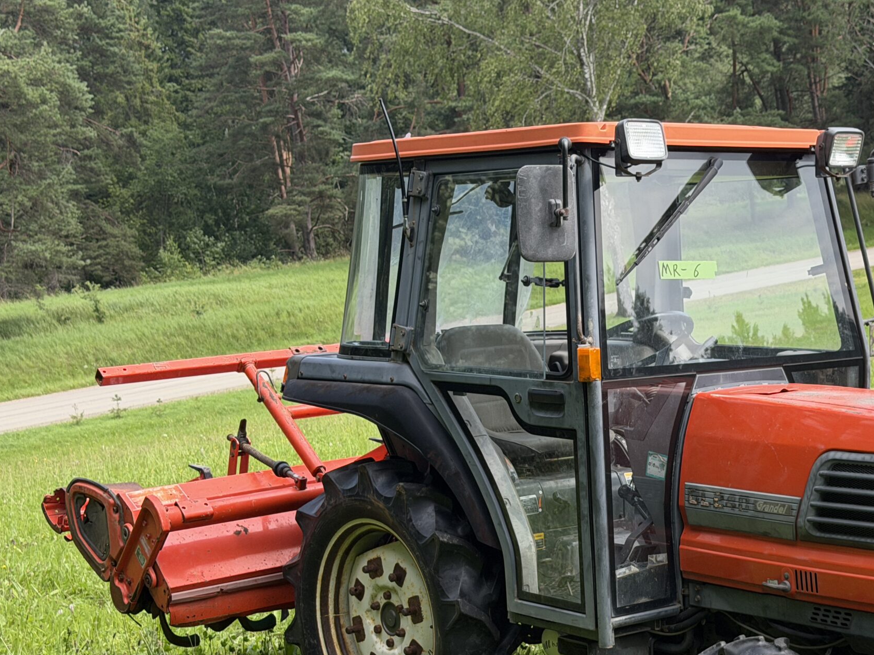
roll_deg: +5.9
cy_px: 457
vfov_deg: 20.1
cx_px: 629
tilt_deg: -9.4
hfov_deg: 26.4
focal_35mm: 73
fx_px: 1843
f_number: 1.78
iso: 80
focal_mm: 6.76
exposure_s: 1/1678
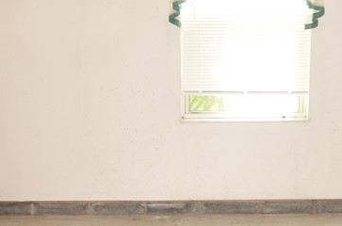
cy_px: 97
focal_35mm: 45
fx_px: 426
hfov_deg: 43.1
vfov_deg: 29.7
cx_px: 228
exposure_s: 1/60
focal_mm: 10
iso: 360
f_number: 4
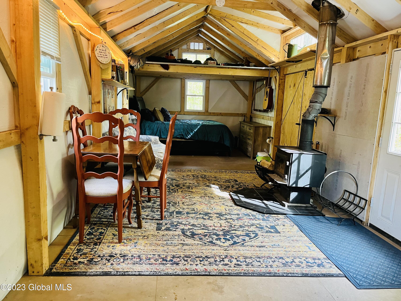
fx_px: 301
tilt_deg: -11.4
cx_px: 200
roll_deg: -1.8
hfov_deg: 67.3
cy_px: 150
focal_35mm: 26
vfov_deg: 53.1
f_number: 1.6
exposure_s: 1/60
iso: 320
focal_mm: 5.1
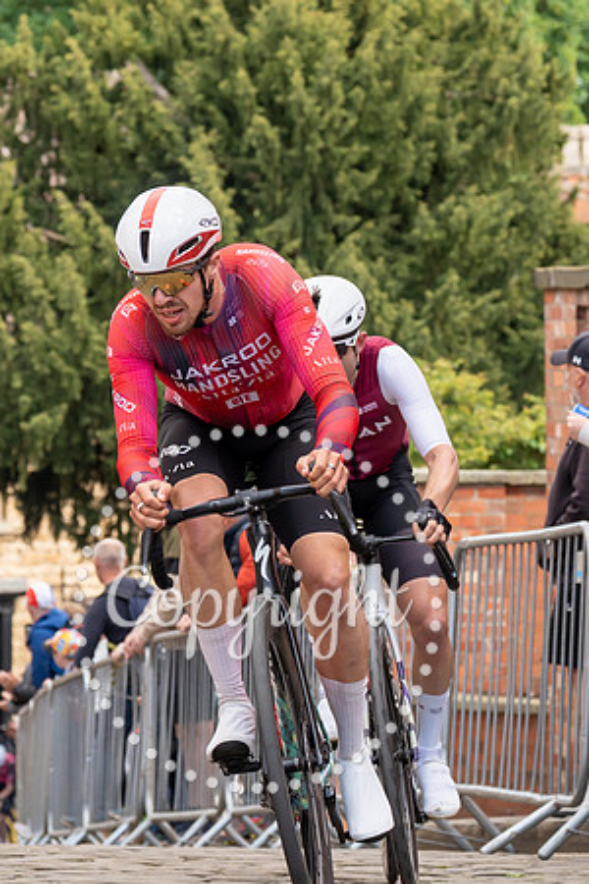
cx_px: 295
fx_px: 4743
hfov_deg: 7.1
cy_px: 163
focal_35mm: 193
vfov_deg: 10.6
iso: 500
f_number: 5
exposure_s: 1/1000
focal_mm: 79
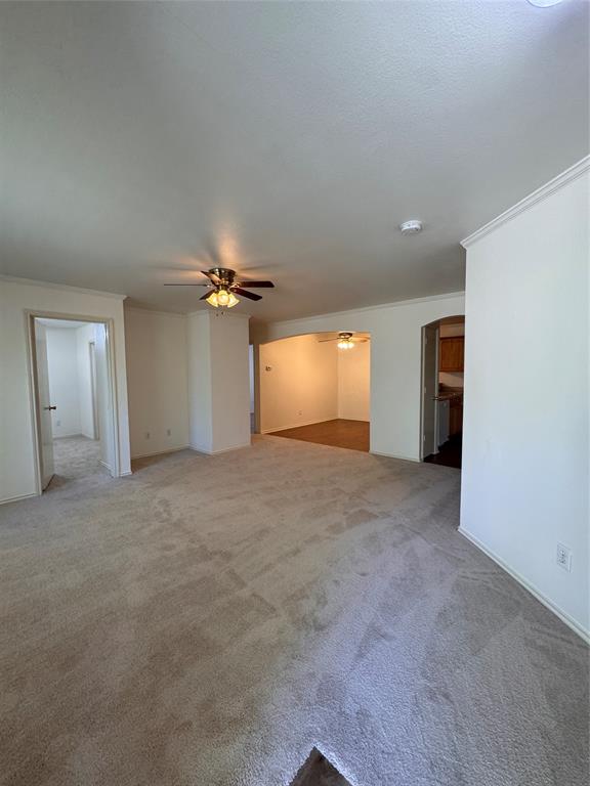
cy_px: 393
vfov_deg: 102.1
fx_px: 318
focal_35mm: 14
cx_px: 295
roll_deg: +1.2
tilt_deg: -3.8
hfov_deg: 85.7
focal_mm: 2.22
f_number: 2.2
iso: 250
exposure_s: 1/120
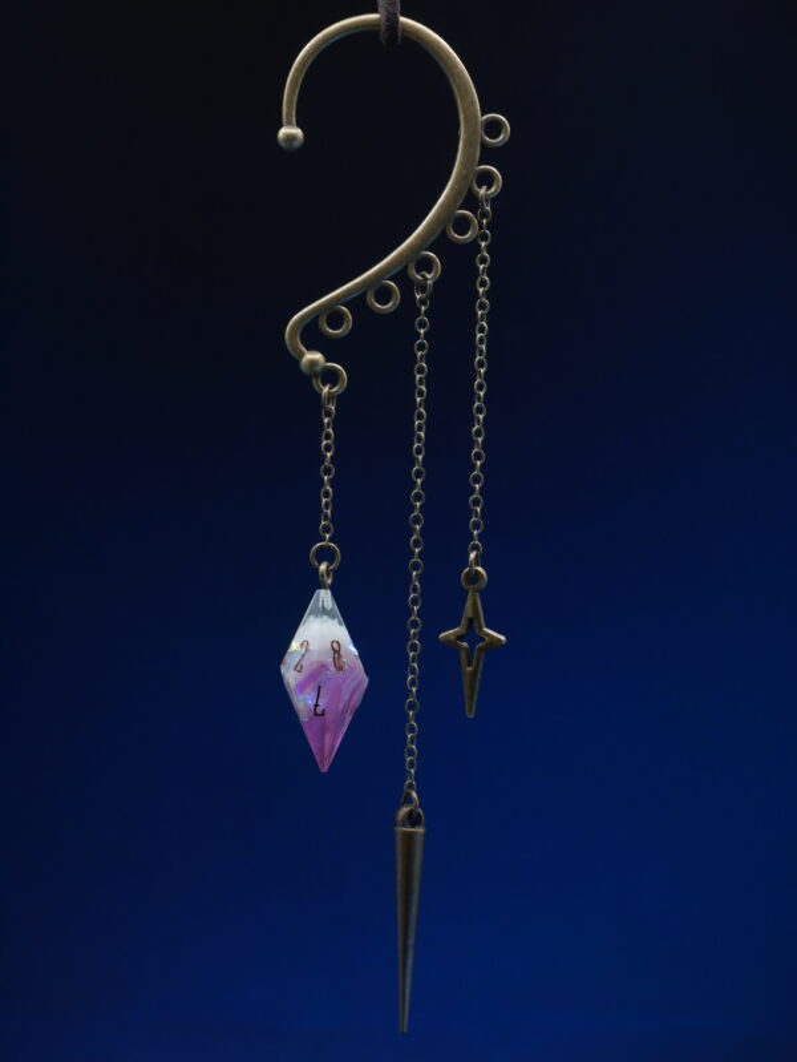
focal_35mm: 60
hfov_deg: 24.4
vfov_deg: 32.2
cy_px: 531
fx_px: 1840
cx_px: 398
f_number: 6.3
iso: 800
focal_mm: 30
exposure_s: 1/60
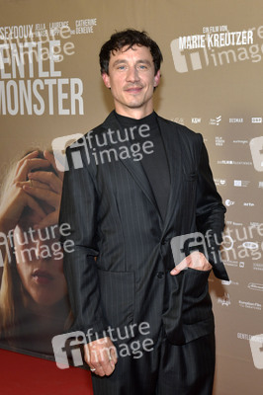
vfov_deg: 44.5
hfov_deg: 30.5
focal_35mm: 44
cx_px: 132
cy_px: 198
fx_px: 483
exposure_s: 1/200
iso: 1250
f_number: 7.1
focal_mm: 44
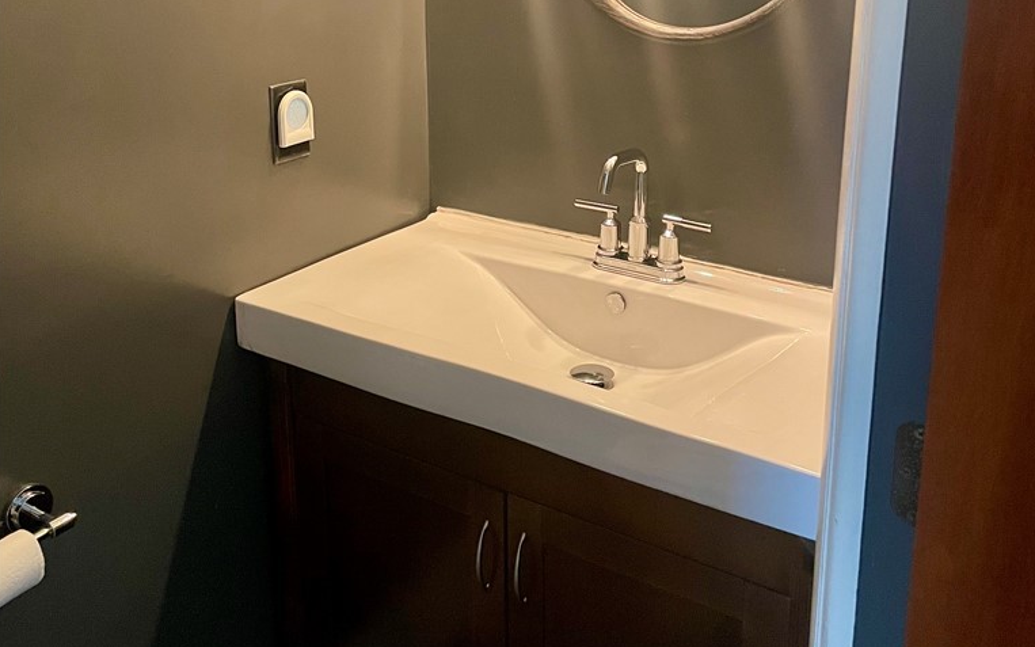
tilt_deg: -13.6
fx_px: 1044
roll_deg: -0.5
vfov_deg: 33.6
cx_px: 517
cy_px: 144
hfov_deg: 52.7
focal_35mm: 37
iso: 500
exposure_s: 1/60
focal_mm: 4.2
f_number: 1.6
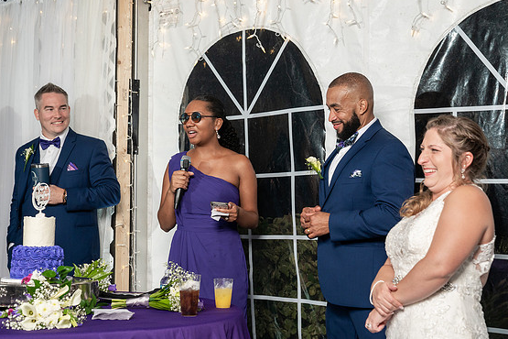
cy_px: 166
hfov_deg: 33.9
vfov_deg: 23.0
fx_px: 832
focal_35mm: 59
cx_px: 266
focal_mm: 55
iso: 1600
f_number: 5.6
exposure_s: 1/200
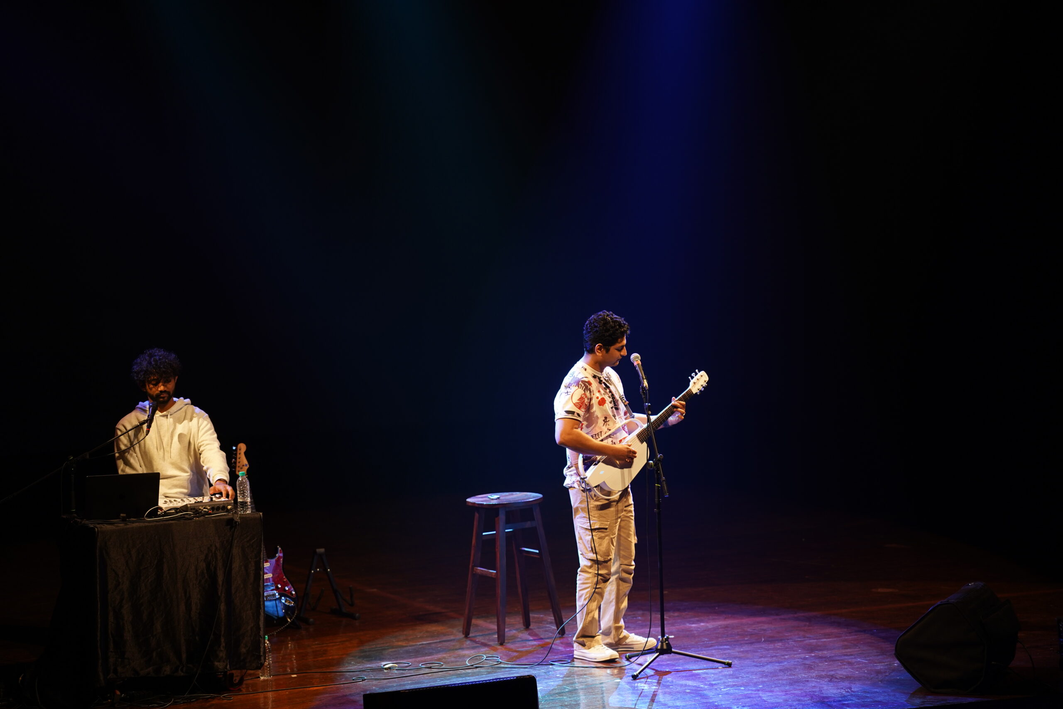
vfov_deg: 9.2
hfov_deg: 13.8
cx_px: 532
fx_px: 4400
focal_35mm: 149
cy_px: 354
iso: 320
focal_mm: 149
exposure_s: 1/100
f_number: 2.8
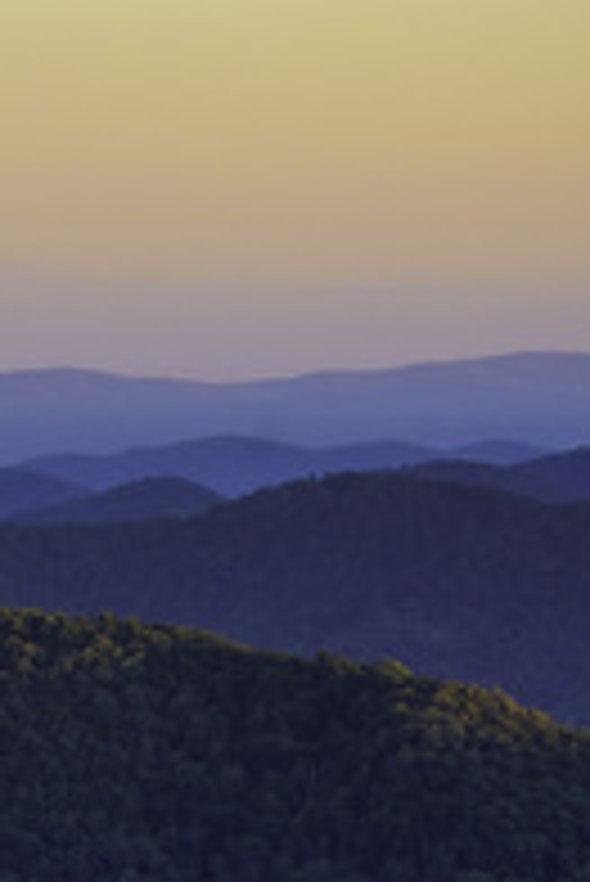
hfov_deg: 3.6
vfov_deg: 5.4
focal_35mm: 379
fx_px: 9300
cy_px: 590
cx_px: 25
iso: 400
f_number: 6.3
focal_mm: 143
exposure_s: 1/250
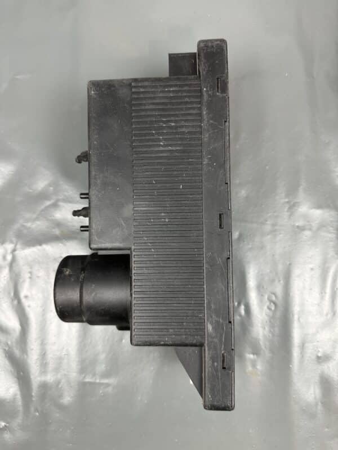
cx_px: 169
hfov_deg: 56.8
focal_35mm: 24
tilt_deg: -85.5
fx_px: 312
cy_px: 225
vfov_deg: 71.6
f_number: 1.78
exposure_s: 1/100
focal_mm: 6.86
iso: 200
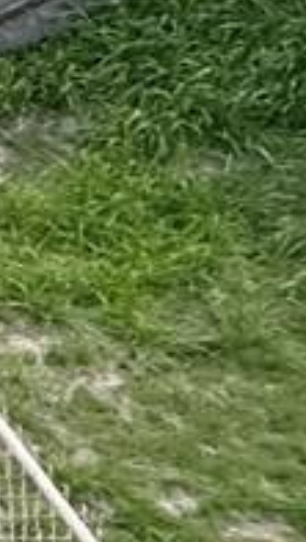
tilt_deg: -45.6
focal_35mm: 124
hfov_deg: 6.9
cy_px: 171
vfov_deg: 17.2
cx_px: -1014
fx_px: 1786
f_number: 2.2
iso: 320
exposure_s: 1/60
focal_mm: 2.22
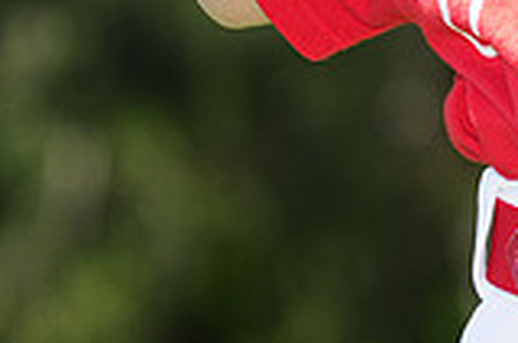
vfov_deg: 2.1
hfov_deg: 3.2
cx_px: 693
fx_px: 9377
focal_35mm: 653
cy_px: -254
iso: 200
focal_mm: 120
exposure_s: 1/640
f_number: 4.5
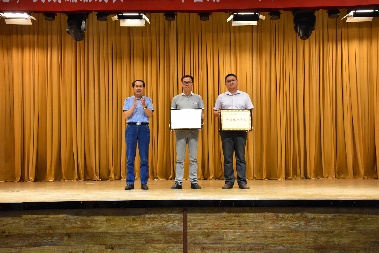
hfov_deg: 41.1
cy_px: 126
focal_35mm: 48
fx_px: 505
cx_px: 190
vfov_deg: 28.1
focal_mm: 32
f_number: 5.6
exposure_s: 1/100
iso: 1600
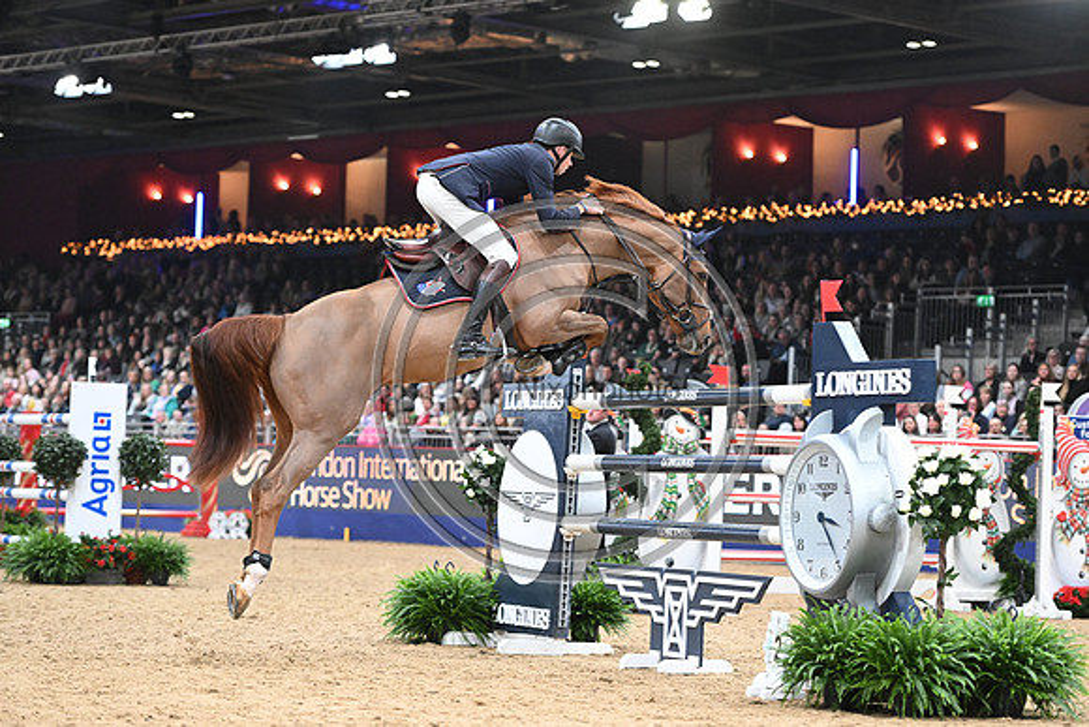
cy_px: 364
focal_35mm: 105
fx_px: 3177
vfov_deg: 13.0
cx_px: 544
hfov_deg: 19.5
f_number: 3.5
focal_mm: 105
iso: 6400
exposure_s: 1/800
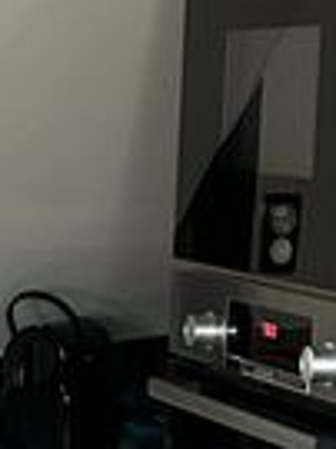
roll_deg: -0.5
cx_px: -456
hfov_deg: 7.2
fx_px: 2502
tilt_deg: -5.6
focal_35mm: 193
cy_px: 382
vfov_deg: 10.2
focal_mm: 5.7
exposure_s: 1/60
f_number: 1.5
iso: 320
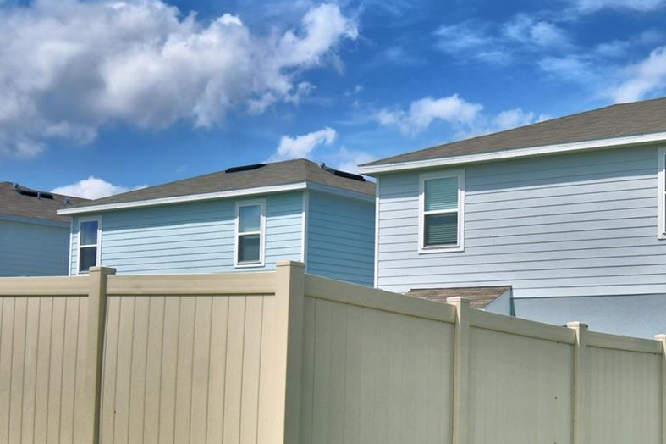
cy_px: 298
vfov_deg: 22.1
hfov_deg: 32.0
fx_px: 1128
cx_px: 530
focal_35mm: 61
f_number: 5.6
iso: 100
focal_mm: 20
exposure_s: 1/1000
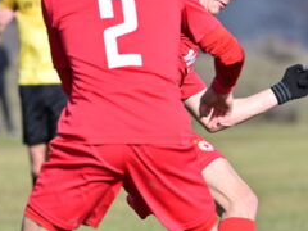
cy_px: 83
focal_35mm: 864
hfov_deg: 2.3
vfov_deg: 1.7
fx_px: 7688
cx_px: 427
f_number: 5.6
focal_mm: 310
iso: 320
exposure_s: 1/2000
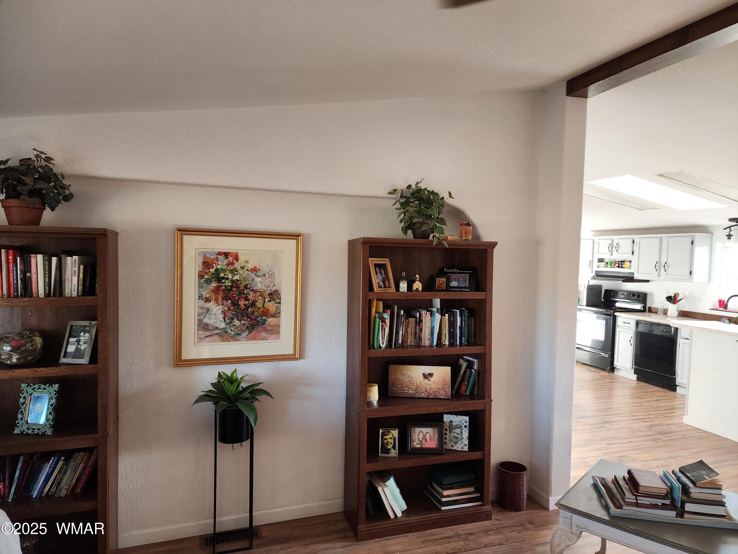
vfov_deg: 58.9
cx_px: 369
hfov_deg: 73.9
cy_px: 277
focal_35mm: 23
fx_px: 490
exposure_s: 1/120
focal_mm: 6.4
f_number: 1.8
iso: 160
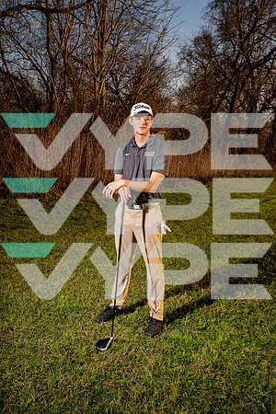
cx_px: 138
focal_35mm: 32
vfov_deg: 58.7
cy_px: 207
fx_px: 368
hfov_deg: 41.1
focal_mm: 32
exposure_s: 1/250
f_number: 8
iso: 100
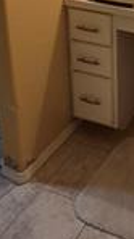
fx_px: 291
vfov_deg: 38.4
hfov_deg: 21.2
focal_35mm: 46
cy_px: -11
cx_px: 210
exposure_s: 1/60
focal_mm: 1.74
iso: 200
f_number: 2.2
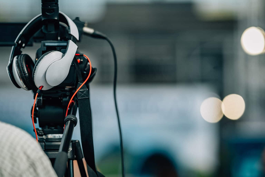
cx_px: 132
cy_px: 88
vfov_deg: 10.2
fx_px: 994
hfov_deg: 15.2
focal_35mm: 135
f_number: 2.2
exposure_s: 1/200
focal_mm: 135
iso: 200
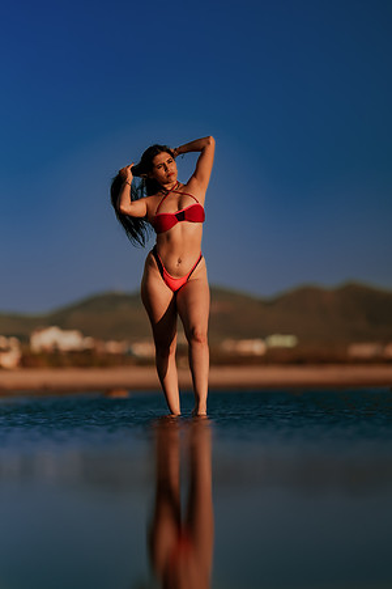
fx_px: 2205
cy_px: 294
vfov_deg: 15.2
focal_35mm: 135
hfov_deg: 10.2
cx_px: 196
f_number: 1.8
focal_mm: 135
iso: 100
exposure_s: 1/6400
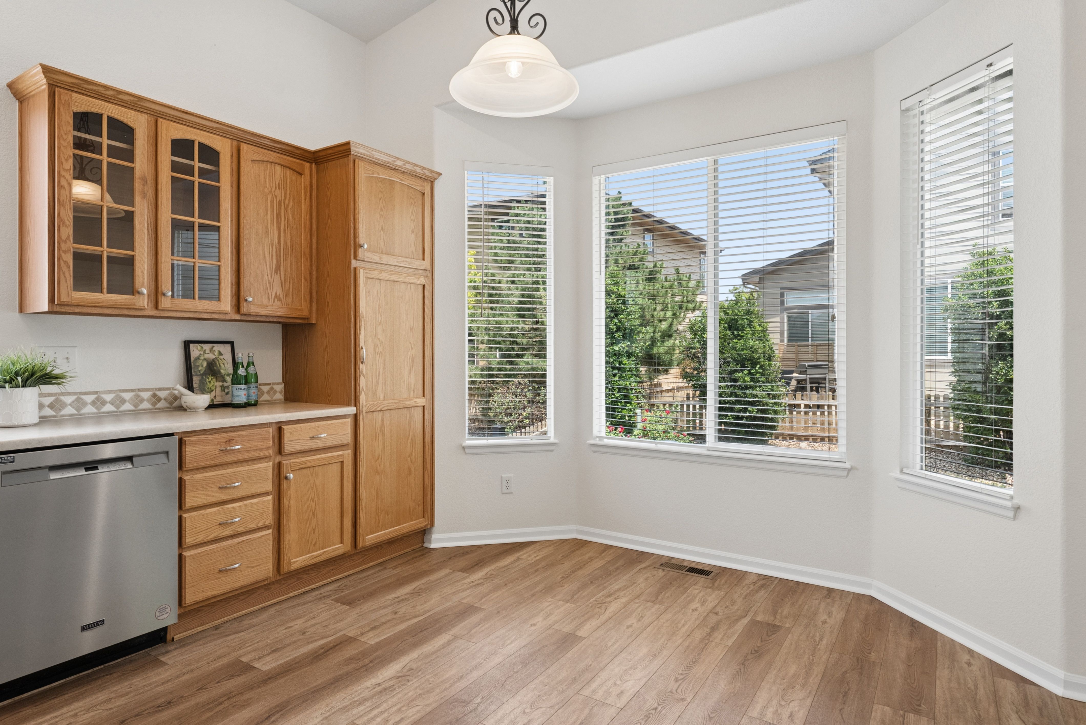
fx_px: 604
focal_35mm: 20
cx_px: 543
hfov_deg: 83.9
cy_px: 362
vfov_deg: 62.0
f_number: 8
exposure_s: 1/250
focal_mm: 20
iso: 1250
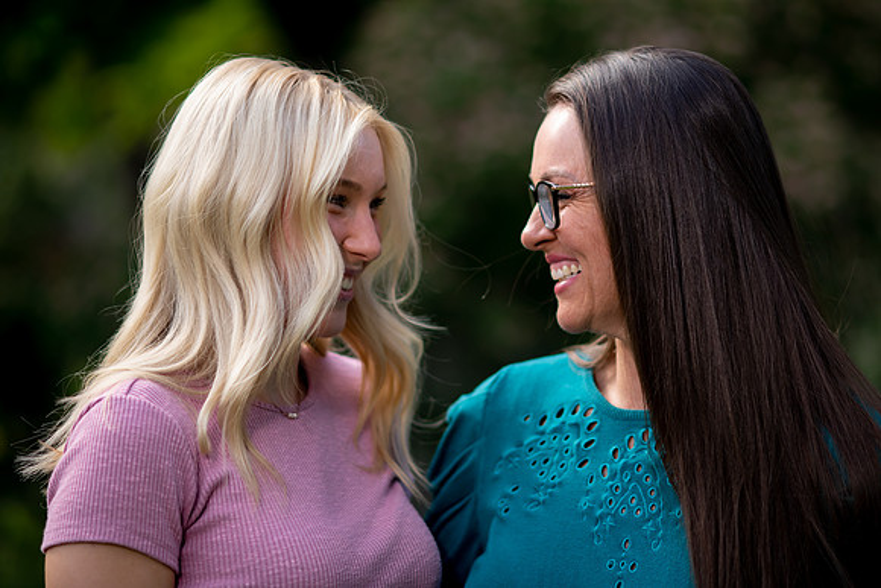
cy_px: 251
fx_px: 2945
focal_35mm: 120
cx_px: 505
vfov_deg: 11.4
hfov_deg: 17.0
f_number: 2
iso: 200
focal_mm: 105
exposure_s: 1/1250
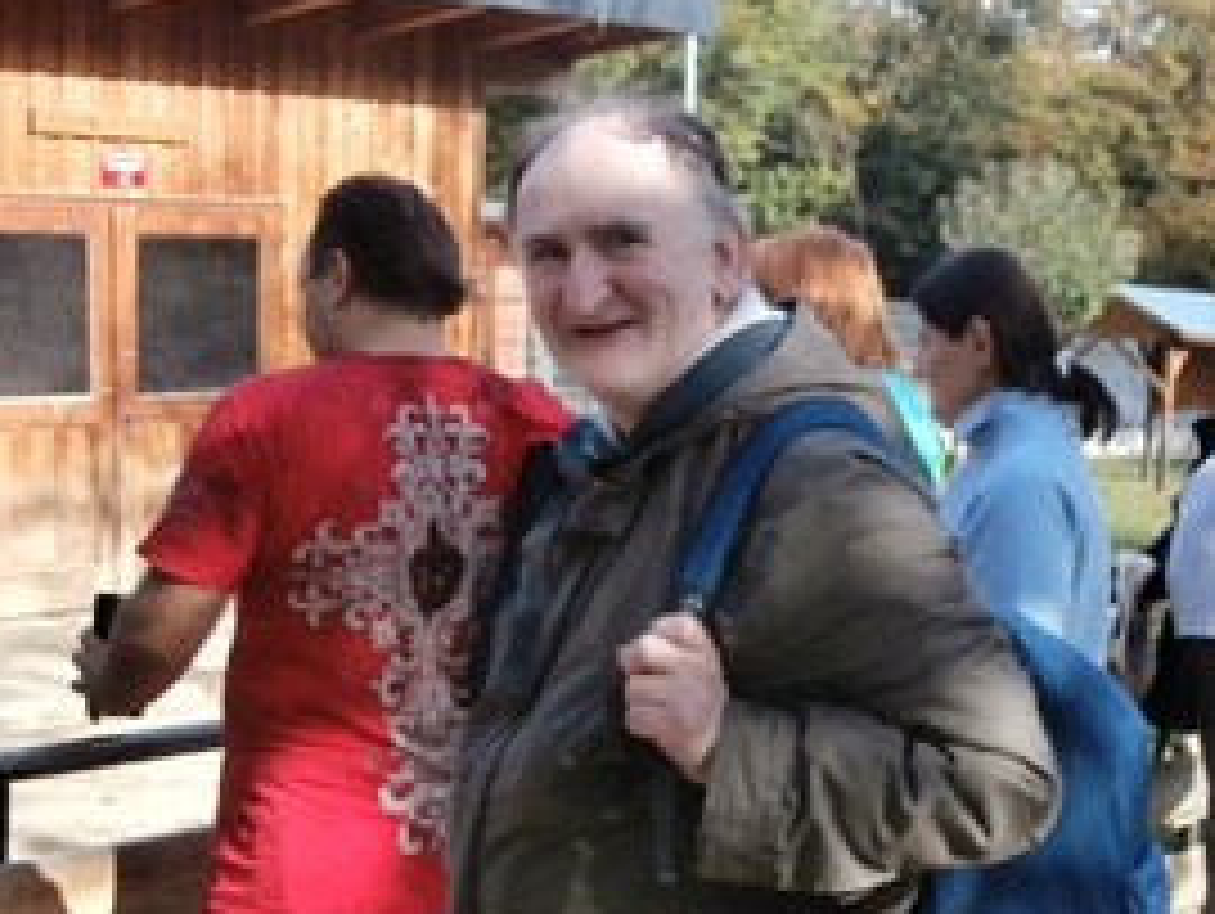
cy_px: 639
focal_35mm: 71
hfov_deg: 27.0
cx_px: 918
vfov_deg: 20.6
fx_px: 2494
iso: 100
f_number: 3.5
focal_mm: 5.36
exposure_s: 1/320
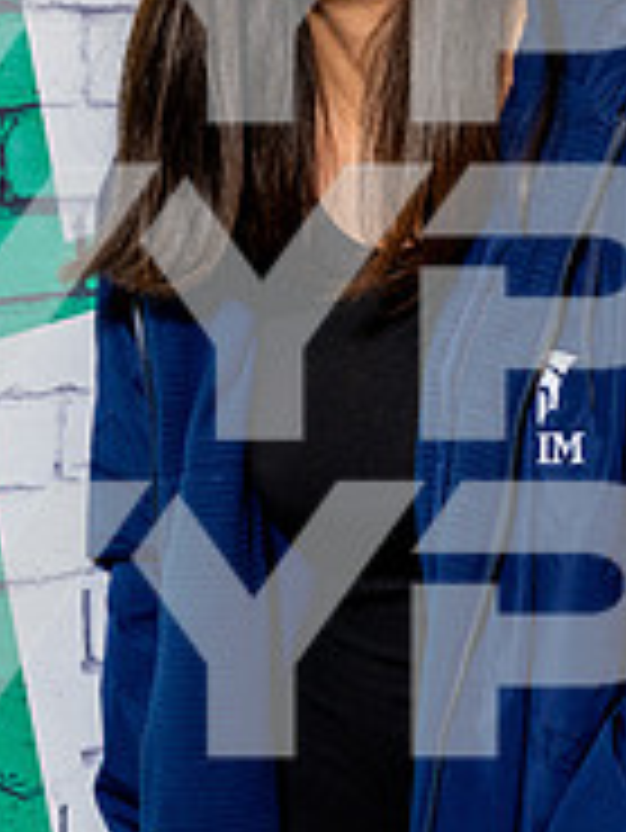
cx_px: 369
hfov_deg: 12.5
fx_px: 2866
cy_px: 306
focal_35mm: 119
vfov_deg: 16.5
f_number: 7.1
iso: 800
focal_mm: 51
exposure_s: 1/250
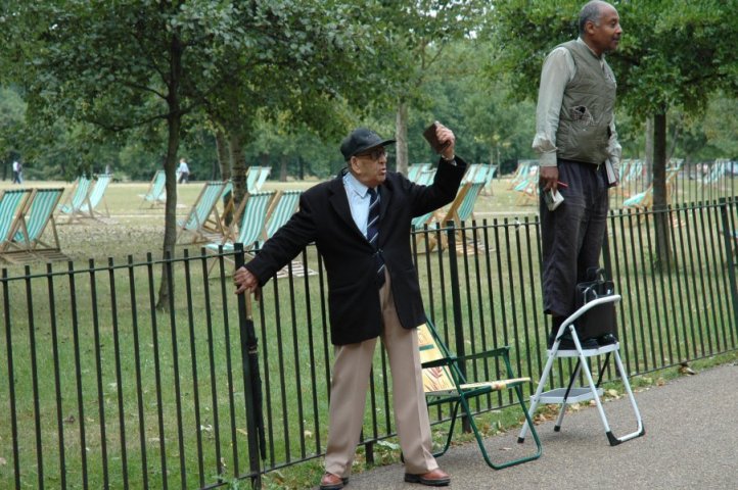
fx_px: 2150
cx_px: 369
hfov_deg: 19.5
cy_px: 245
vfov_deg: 13.0
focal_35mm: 105
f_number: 6.3
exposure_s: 1/100
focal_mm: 70
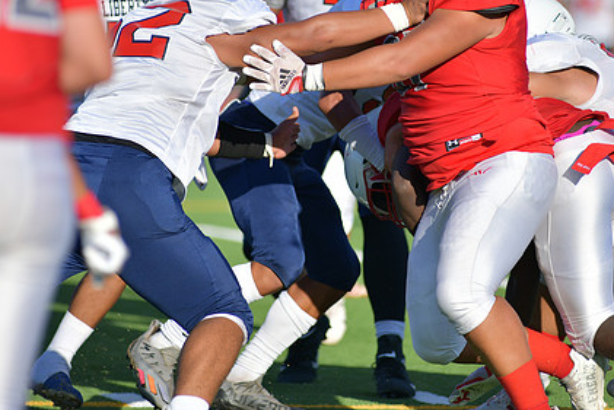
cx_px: 360
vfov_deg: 3.3
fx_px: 7046
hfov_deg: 5.0
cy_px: 129
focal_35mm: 413
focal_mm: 300
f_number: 3.5
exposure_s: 1/2000
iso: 110
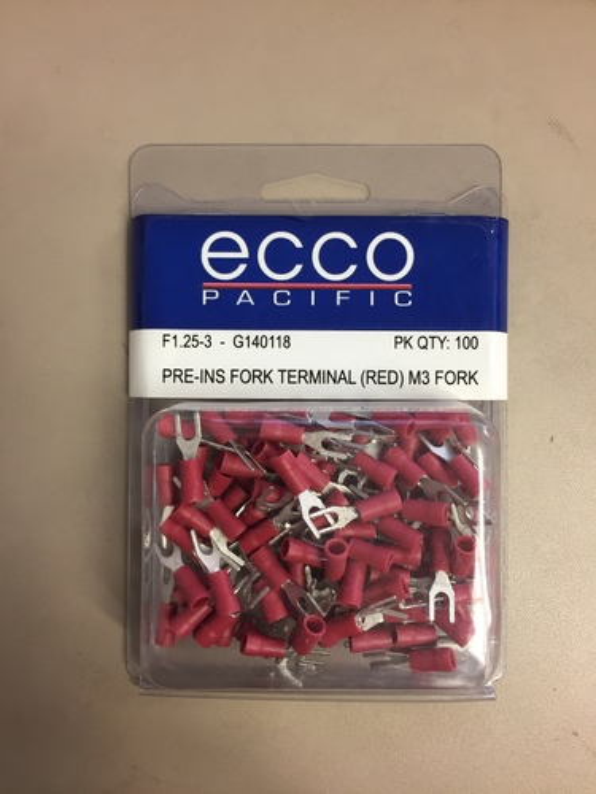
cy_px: 397
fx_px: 666
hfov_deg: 48.2
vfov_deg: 61.7
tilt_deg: -88.8
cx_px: 298
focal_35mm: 29
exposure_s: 1/33
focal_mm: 4.15
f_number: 2.2
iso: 100
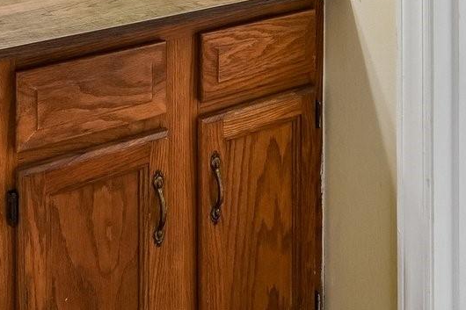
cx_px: 207
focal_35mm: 58
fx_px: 751
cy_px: -228
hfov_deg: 34.5
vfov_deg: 18.8
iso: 400
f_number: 8
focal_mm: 10
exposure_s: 1/6
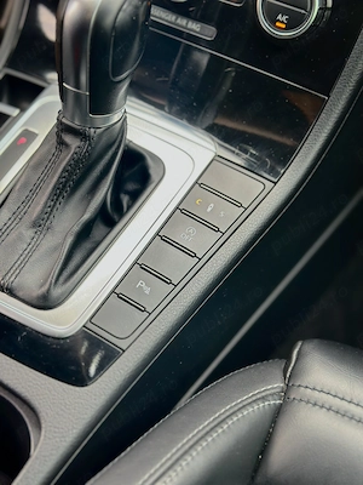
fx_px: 671
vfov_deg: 39.7
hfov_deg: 30.3
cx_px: 182
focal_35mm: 48
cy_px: 242
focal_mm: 6.86
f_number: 1.78
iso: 125
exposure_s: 1/75
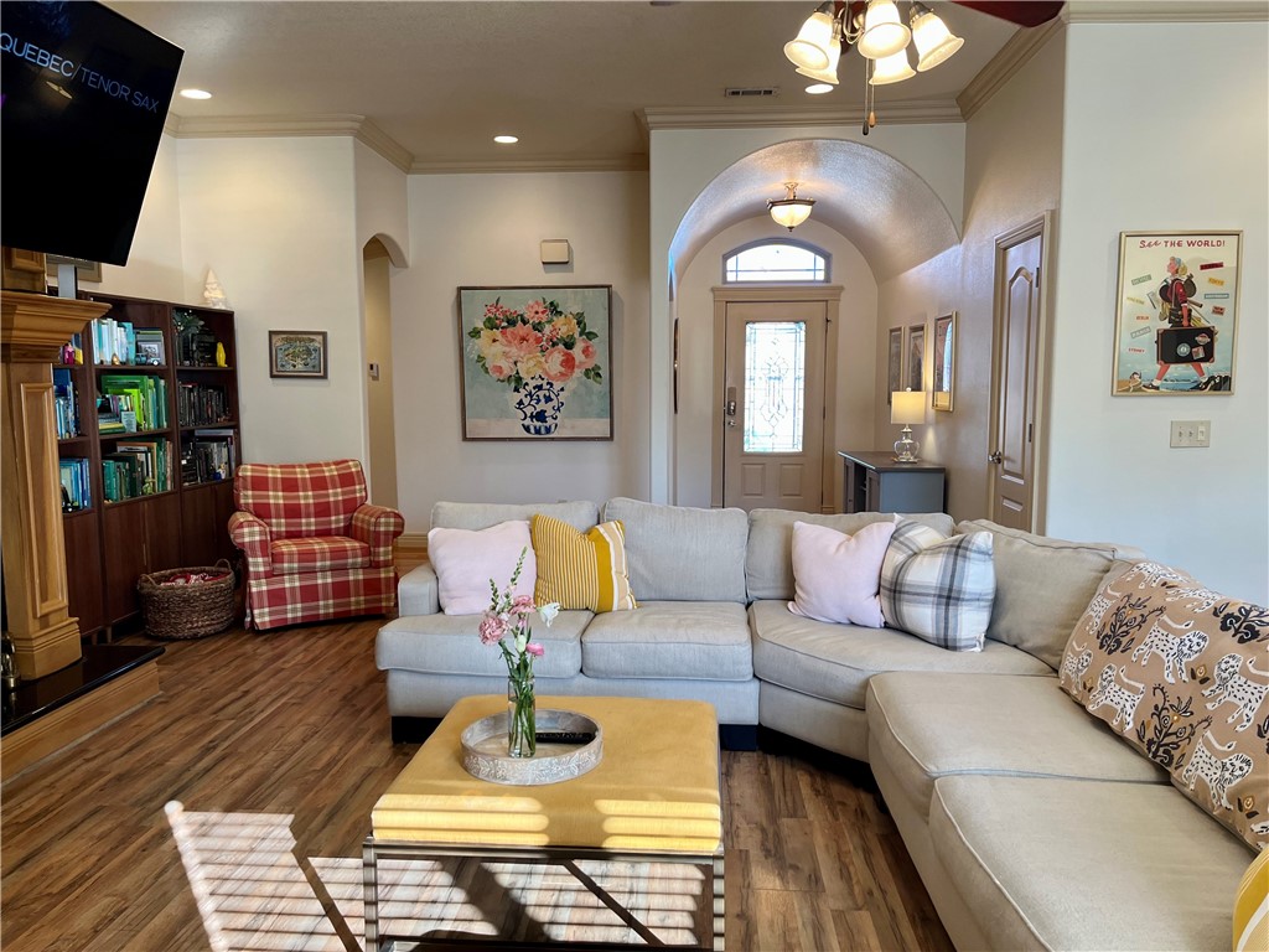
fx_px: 953
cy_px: 476
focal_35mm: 26
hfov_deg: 67.3
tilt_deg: -5.3
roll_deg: +0.2
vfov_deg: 53.1
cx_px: 634
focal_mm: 5.1
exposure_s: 1/120
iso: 100
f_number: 1.6
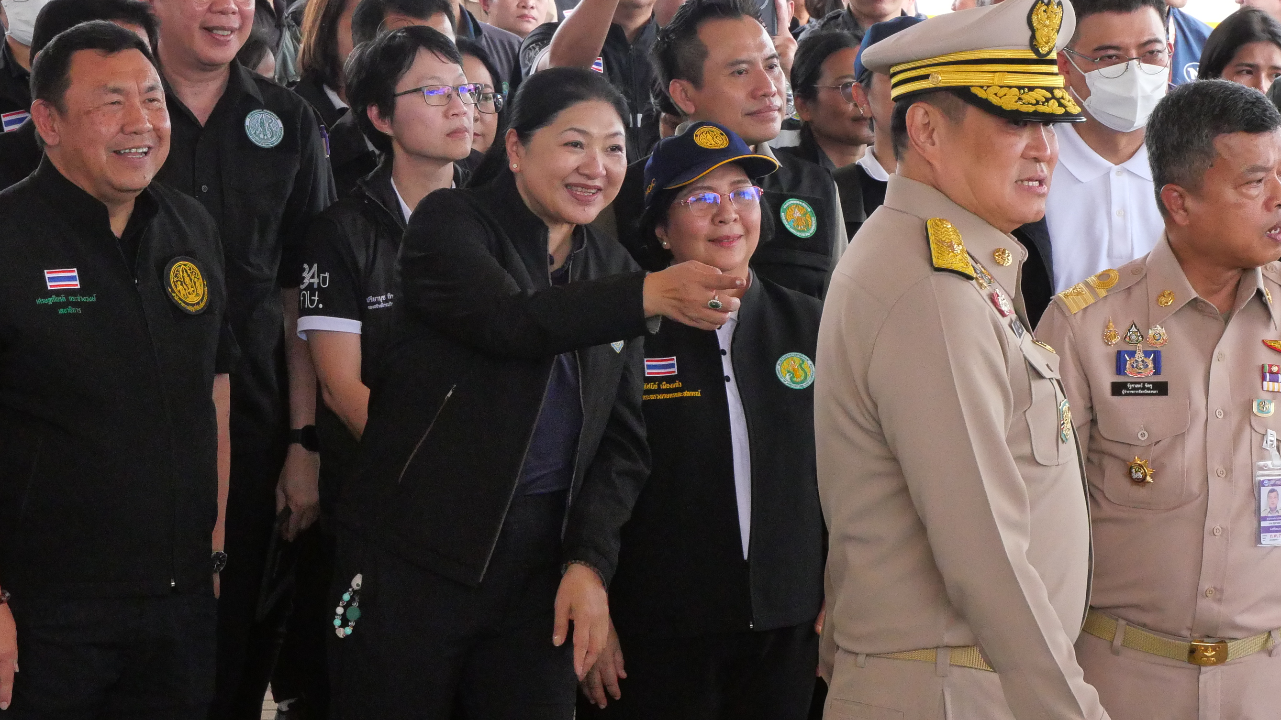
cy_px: 305
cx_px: 697
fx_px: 4789
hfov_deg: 15.2
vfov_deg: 8.6
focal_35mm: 141
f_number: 8
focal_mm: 47
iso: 3200
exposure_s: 1/640
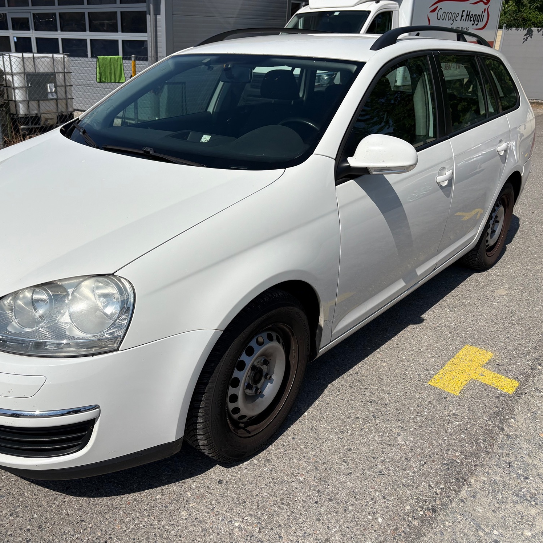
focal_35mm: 31
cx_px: 208
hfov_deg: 52.0
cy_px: 270
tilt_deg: -22.1
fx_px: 550
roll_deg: -1.8
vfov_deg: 52.5
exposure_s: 1/11905
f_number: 1.6
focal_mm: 5.96
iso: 50
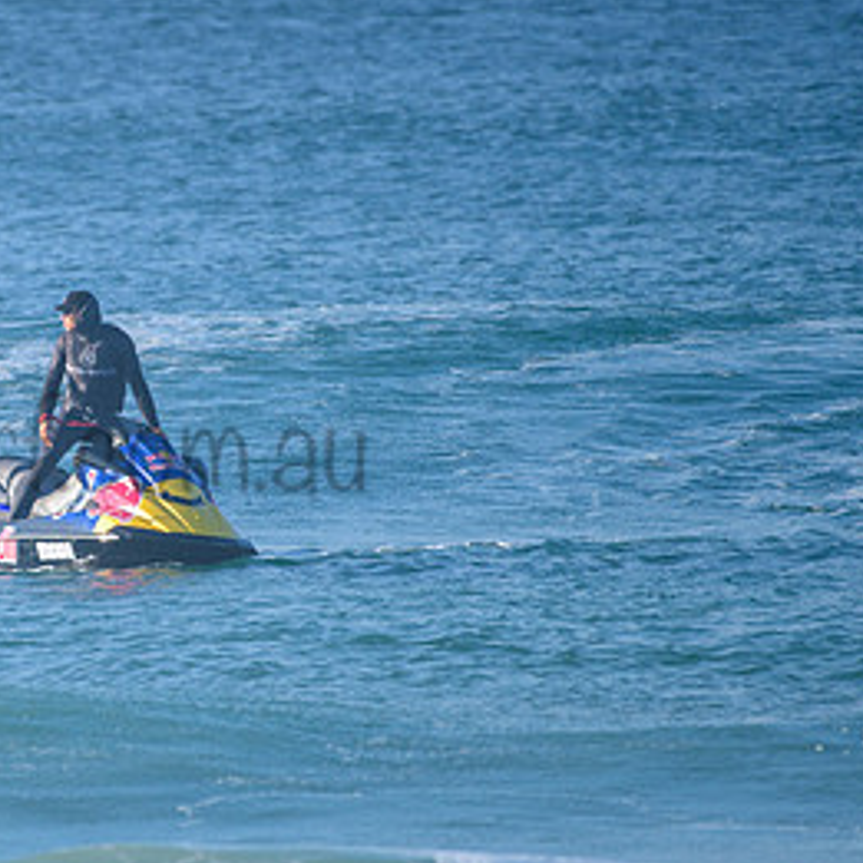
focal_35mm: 943
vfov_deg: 1.9
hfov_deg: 1.9
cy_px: 415
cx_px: 17
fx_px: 26598
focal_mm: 500
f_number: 5.6
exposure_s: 1/2000
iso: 400
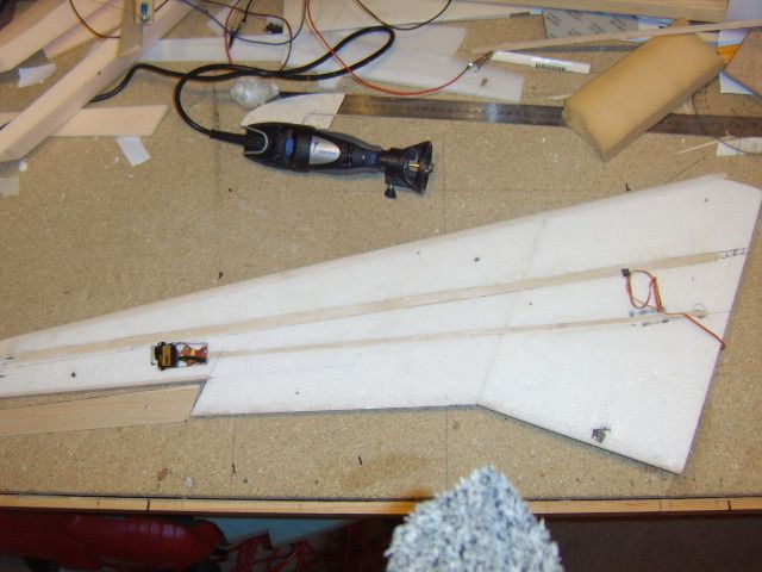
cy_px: 286
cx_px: 381
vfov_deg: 45.4
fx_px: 682
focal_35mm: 31
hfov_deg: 58.4
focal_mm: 8.13
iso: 141
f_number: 2.7
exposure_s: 1/30
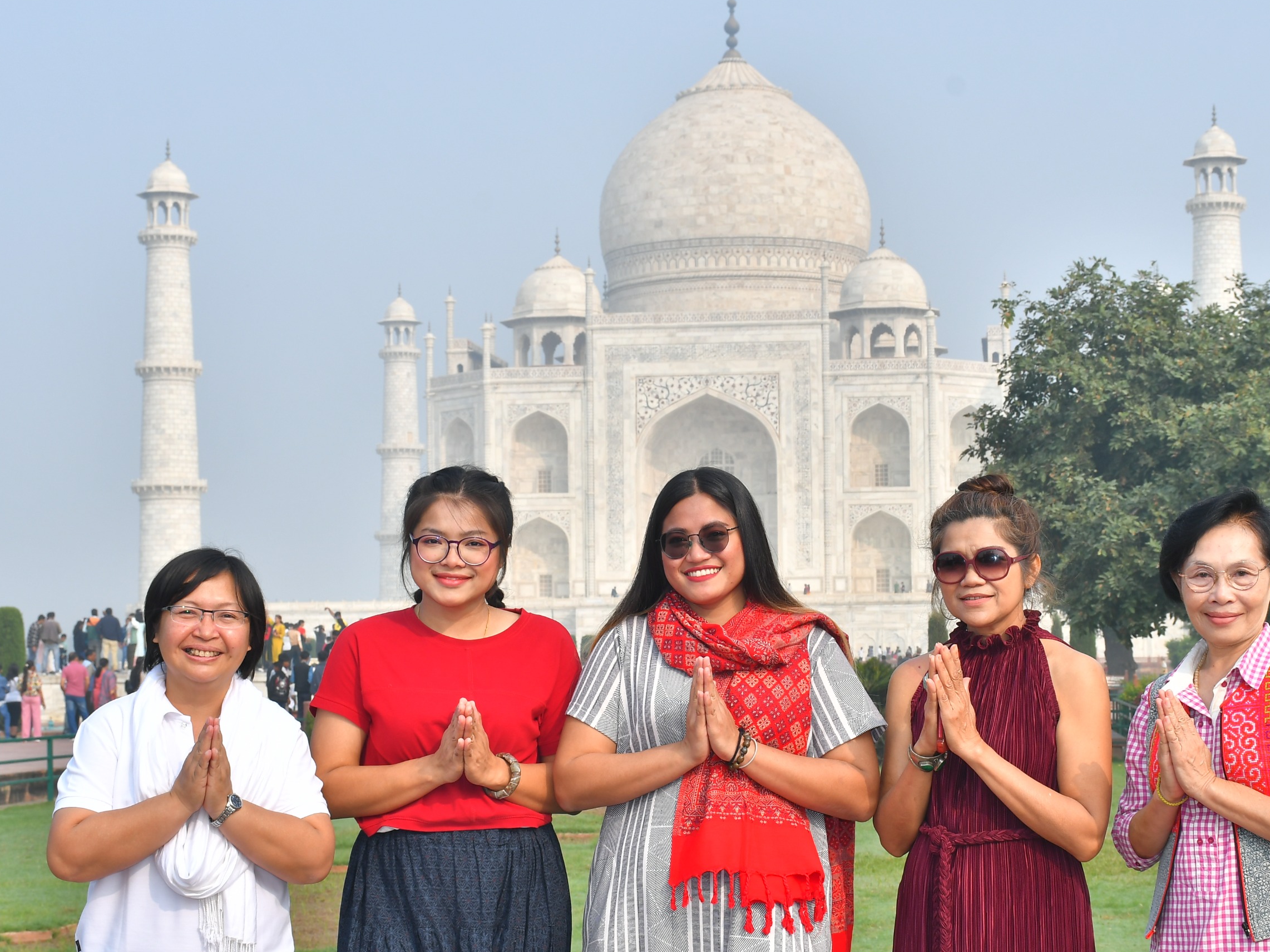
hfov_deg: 27.0
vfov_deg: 20.4
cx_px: 759
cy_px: 495
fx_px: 2641
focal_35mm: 72
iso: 100
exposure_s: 1/160
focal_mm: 38
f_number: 10
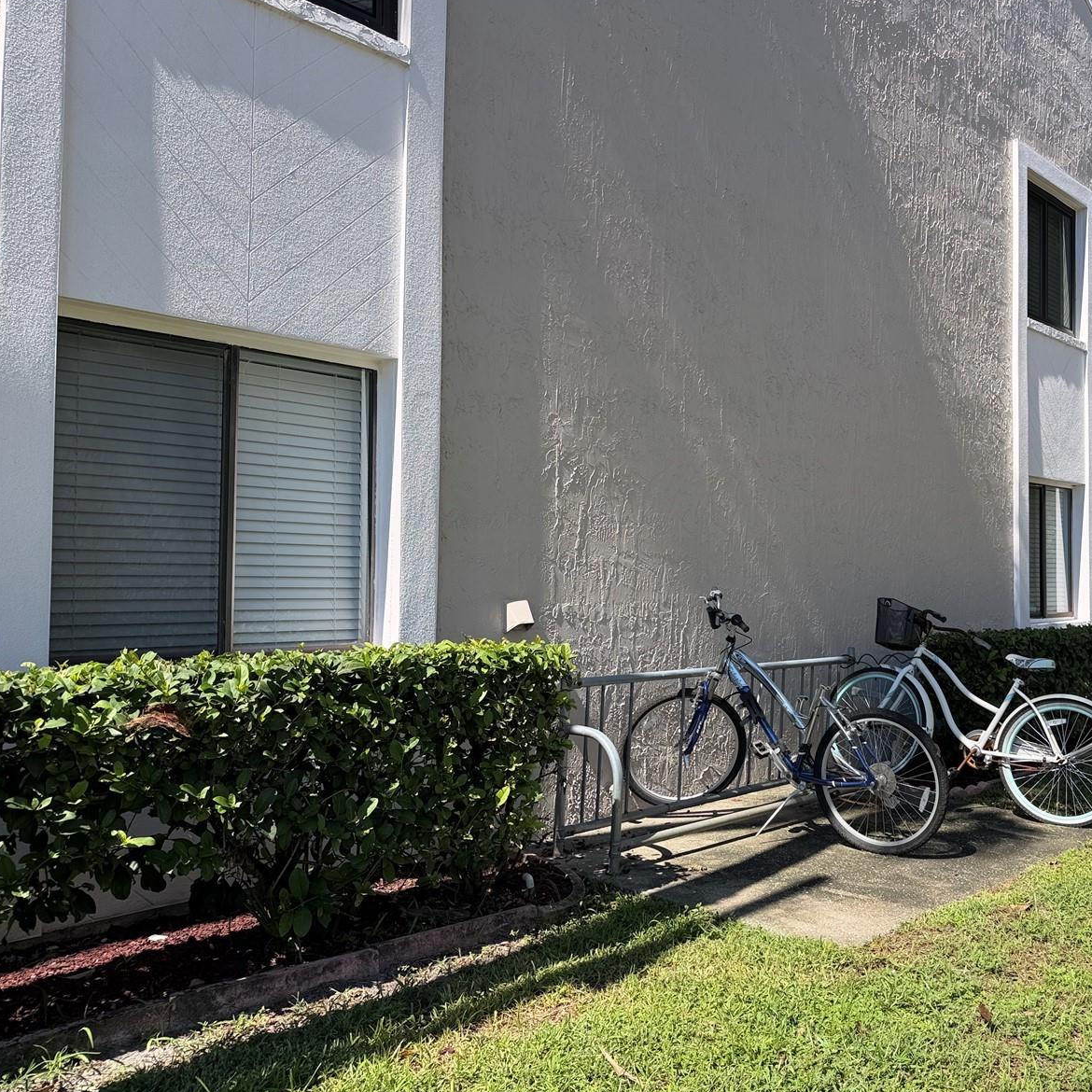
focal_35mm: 29
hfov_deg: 54.3
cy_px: 551
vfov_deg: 55.6
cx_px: 742
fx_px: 1035
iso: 80
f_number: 1.78
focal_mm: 6.76
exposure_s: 1/2370
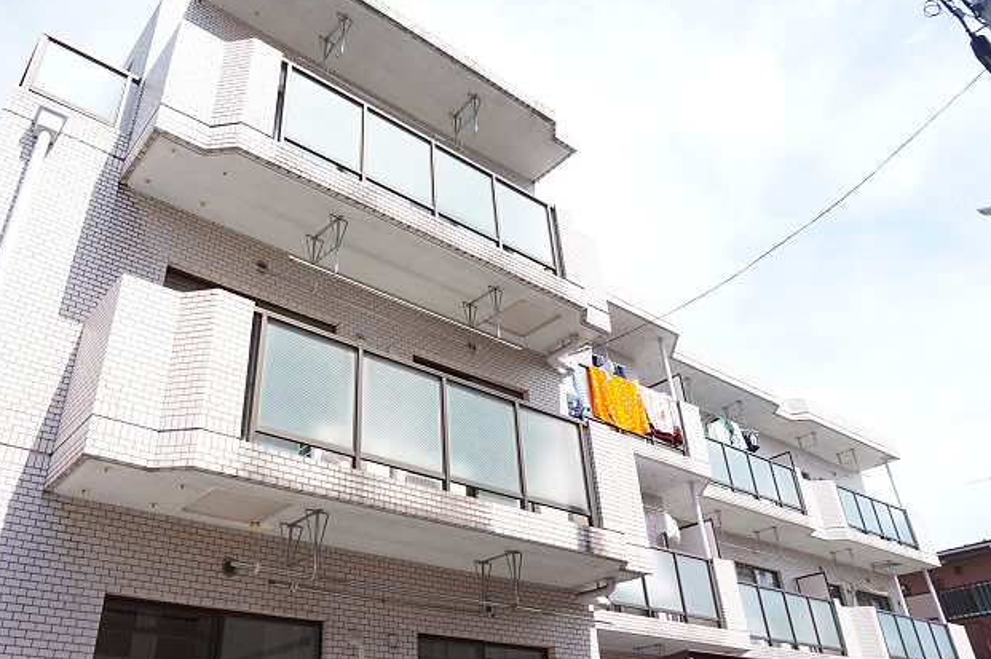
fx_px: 770
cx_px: 419
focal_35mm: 28
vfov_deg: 46.3
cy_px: 313
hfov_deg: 65.1
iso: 100
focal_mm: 16
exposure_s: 1/200
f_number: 5.6
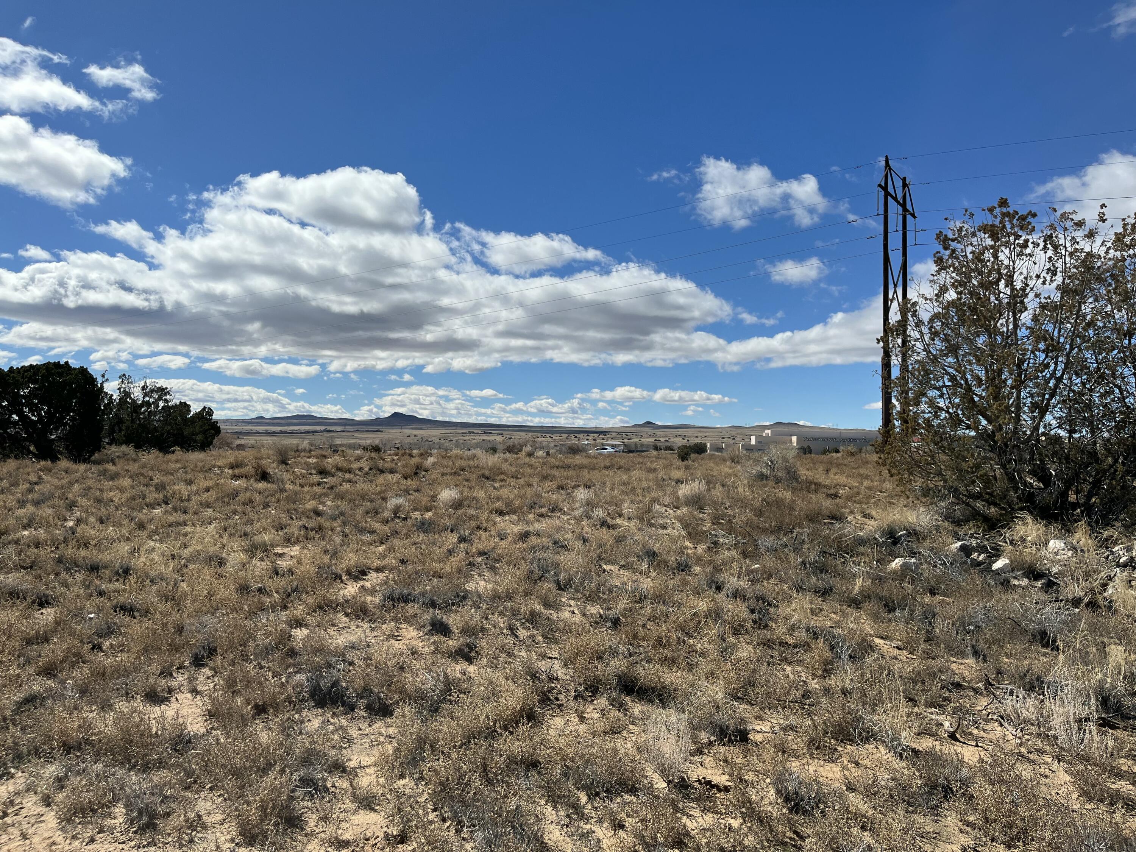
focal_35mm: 26
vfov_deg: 53.1
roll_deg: -1.8
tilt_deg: +1.4
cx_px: 568
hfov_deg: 67.3
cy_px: 426
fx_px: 853
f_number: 1.6
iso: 50
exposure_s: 1/6897
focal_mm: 5.1
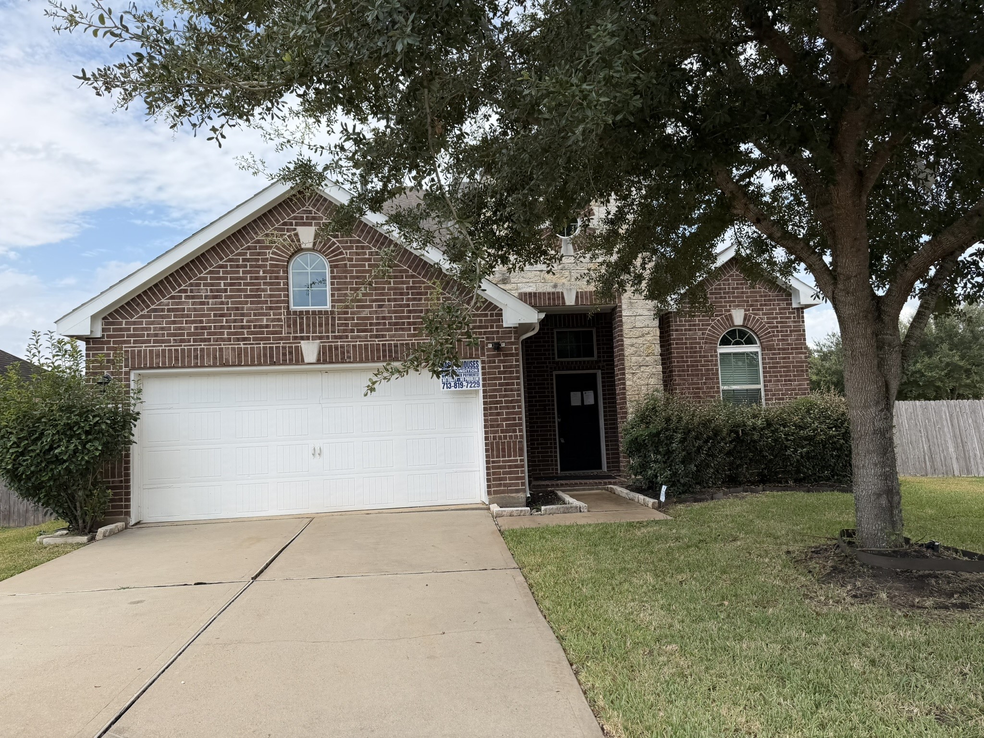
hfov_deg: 71.6
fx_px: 682
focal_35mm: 24
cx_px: 492
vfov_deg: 56.8
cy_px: 369
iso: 80
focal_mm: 6.76
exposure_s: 1/3759
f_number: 1.78
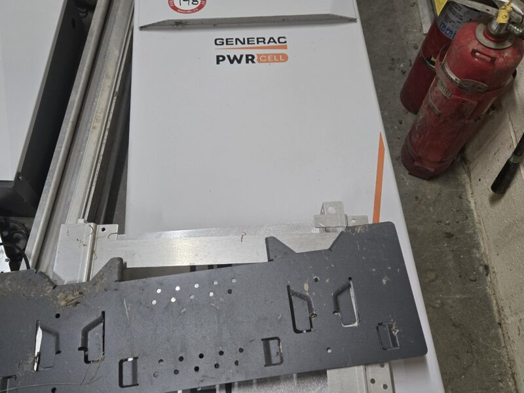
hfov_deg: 73.9
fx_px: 348
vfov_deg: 58.9
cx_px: 262
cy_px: 196
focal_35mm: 23
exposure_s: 1/120
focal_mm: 5.4
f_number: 1.8
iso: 250
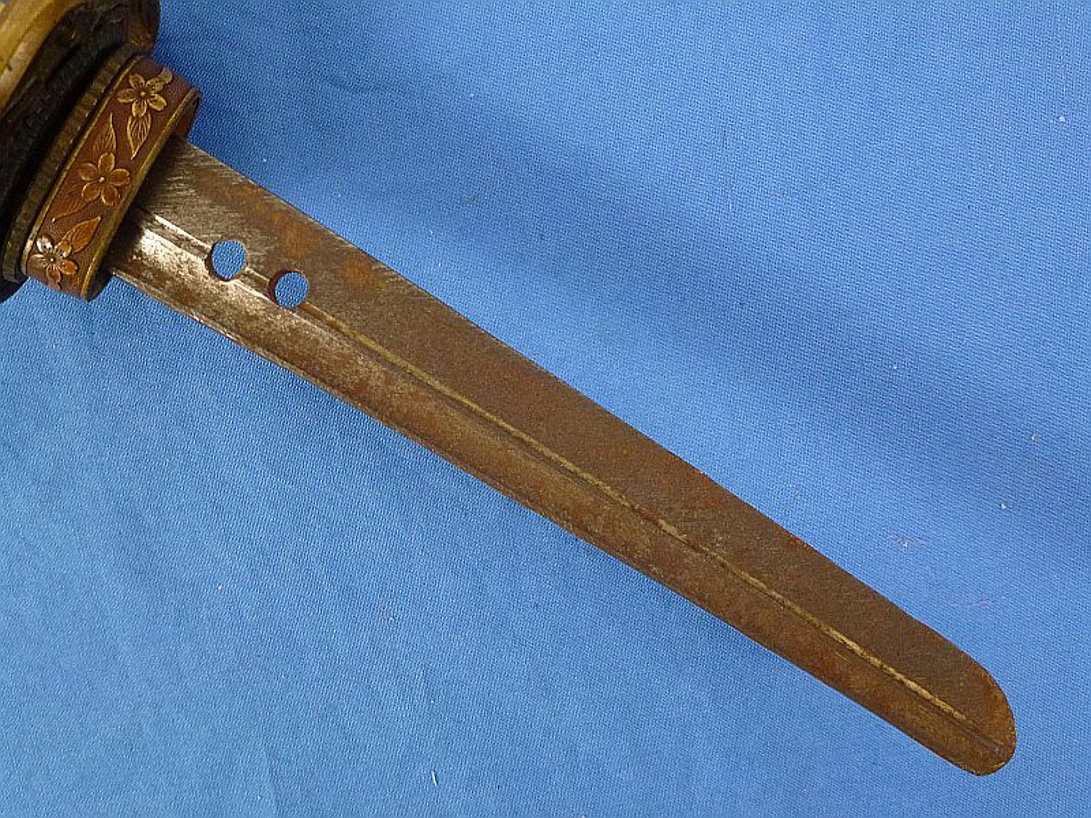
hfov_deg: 42.1
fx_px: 1418
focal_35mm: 45
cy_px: 409
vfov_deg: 32.2
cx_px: 546
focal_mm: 8
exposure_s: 1/80
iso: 400
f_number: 4
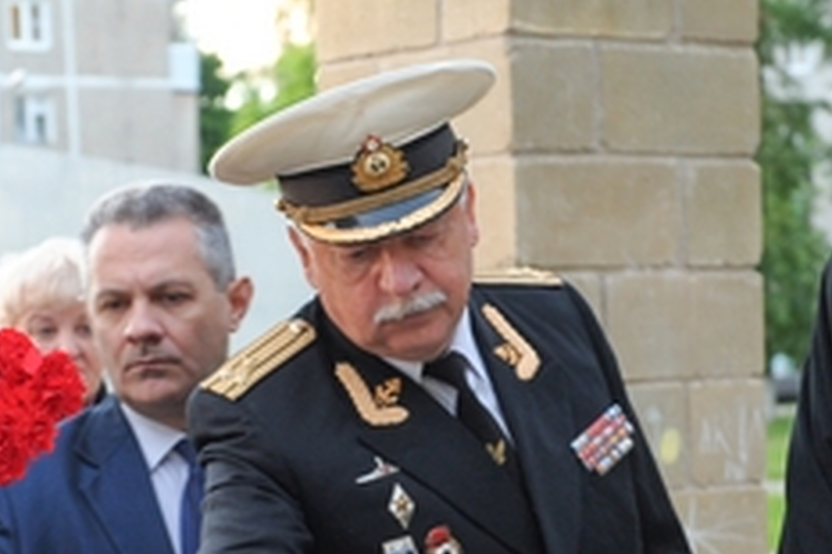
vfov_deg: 11.7
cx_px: 352
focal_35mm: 116
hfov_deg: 17.6
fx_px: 2679
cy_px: 483
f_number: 4
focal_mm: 40
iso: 1250
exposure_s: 1/125
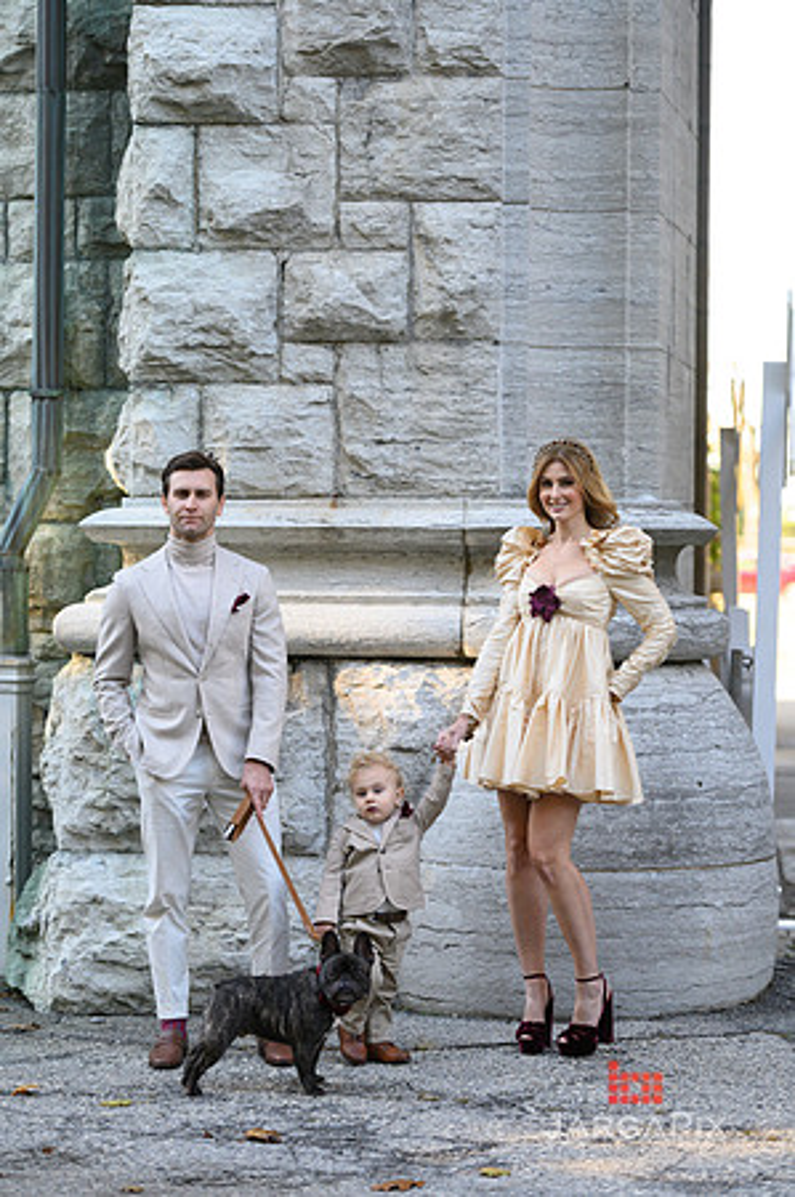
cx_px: 398
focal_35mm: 110
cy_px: 598
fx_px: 3652
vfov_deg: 18.6
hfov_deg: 12.4
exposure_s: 1/1250
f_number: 3.2
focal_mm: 110
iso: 1600
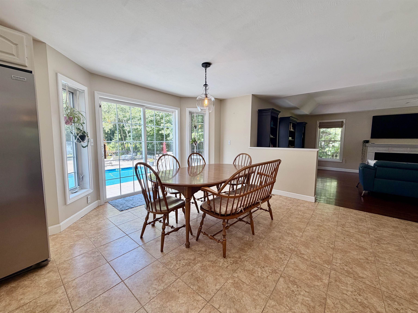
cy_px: 156
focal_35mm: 14
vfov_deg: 85.7
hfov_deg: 102.1
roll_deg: +0.7
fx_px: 169
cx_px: 209
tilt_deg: -4.6
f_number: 2.2
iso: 64
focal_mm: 2.22
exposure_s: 1/120
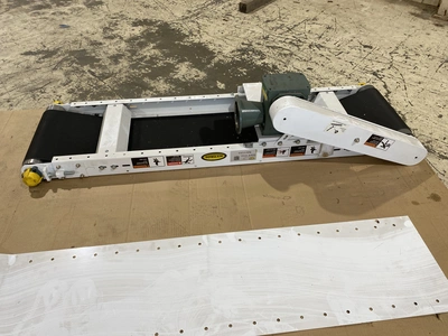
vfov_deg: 53.1
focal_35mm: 26
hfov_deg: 67.3
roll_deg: +0.9
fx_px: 336
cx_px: 224
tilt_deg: -43.8
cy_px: 168
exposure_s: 1/60
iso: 64
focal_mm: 4.25
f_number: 1.8
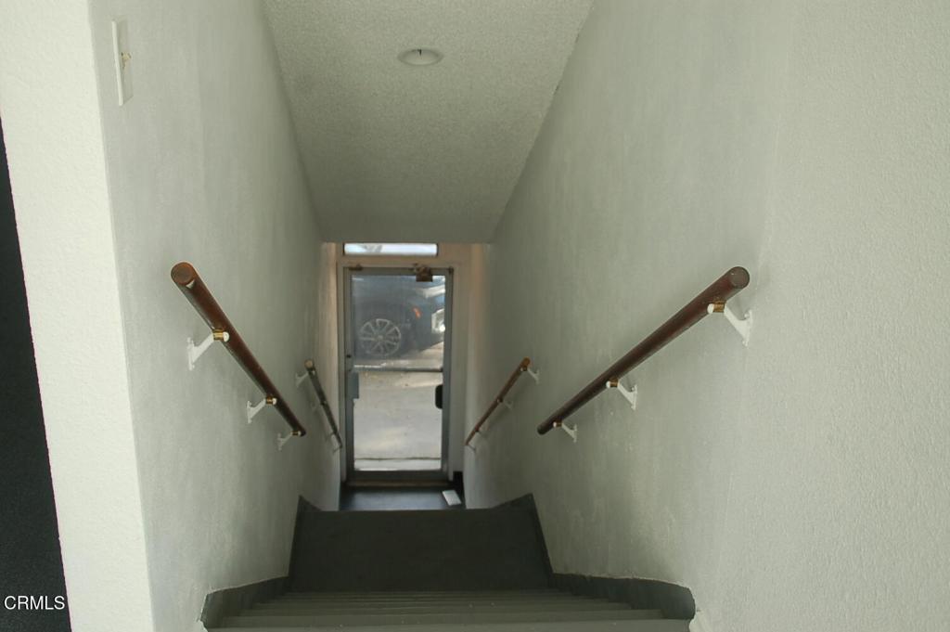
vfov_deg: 31.8
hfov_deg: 46.4
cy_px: 316
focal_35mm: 42
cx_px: 475
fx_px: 1107
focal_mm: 28
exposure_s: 1/125
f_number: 5.6
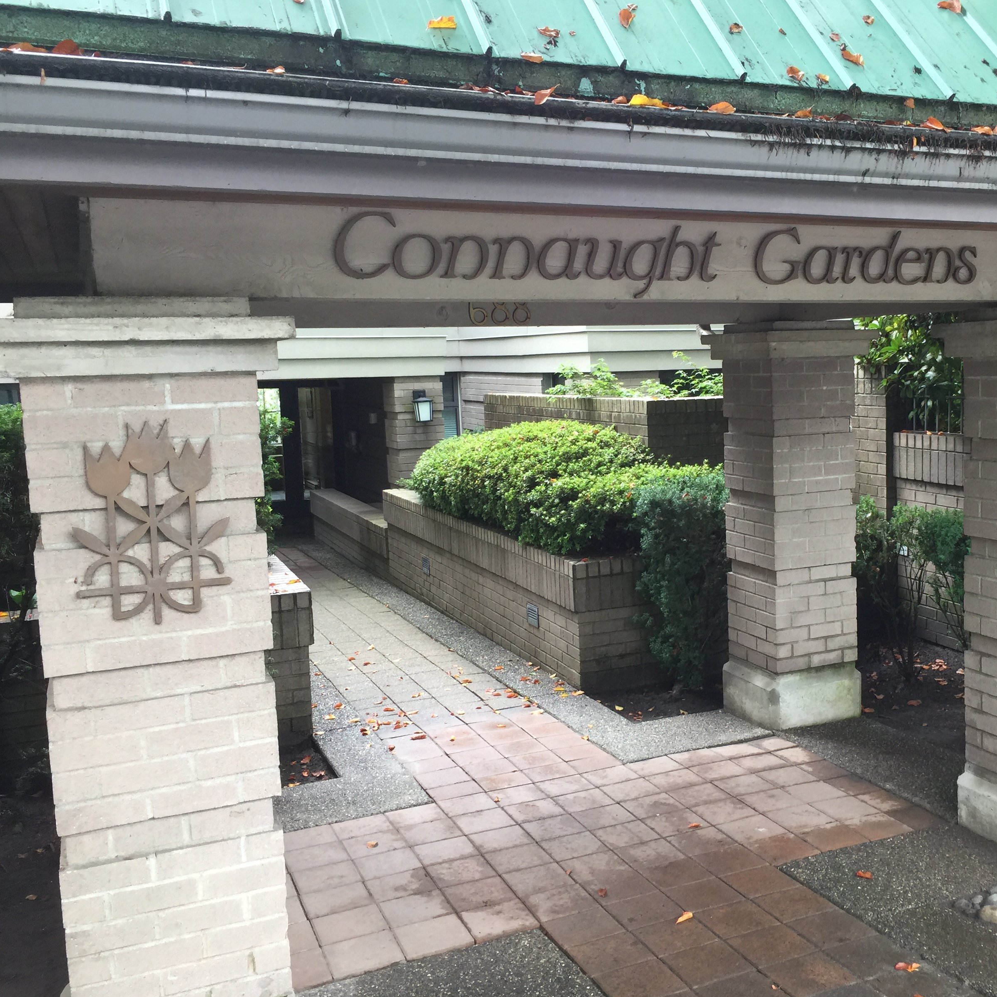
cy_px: 504
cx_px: 673
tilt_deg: -2.9
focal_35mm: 35
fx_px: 1140
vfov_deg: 47.2
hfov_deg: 46.4
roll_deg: +0.3
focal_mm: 4.15
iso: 32
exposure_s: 1/40
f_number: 2.2
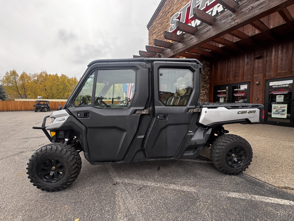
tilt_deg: -4.3
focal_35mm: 14
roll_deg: +1.0
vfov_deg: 85.7
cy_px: 110
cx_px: 147
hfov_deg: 102.1
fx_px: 119
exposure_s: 1/192
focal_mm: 2.22
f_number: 2.2
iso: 40
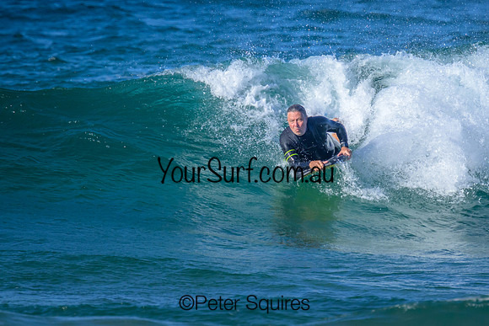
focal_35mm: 1100
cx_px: 300
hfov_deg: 1.9
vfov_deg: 1.3
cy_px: 118
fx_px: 14945
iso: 1600
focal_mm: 800
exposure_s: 1/2000
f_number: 11
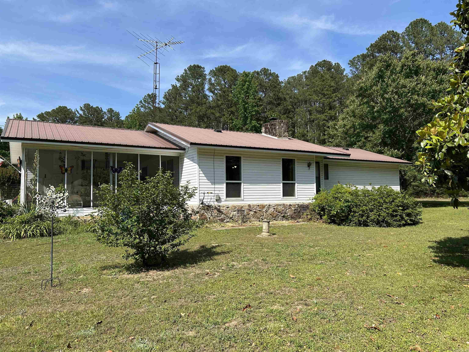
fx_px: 352
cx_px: 234
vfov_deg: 53.1
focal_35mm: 26
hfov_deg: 67.3
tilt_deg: +3.8
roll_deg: +1.8
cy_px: 176
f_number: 1.5
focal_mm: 5.7
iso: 50
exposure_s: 1/3165
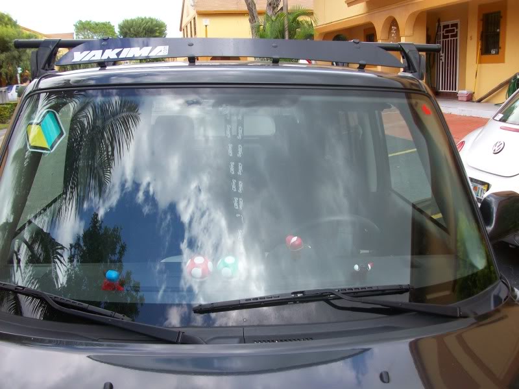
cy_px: 194
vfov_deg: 41.8
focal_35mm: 34
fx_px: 510
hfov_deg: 54.0
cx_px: 260
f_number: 2.8
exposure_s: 1/204
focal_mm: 5.7
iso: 80
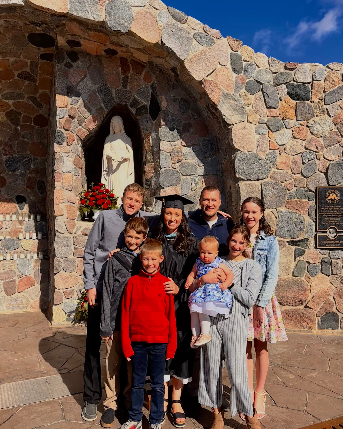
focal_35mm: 28
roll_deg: -1.5
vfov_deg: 62.2
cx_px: 177
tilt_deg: -0.2
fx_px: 355
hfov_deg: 51.5
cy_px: 213
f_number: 1.6
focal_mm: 5.96
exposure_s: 1/3650
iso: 50
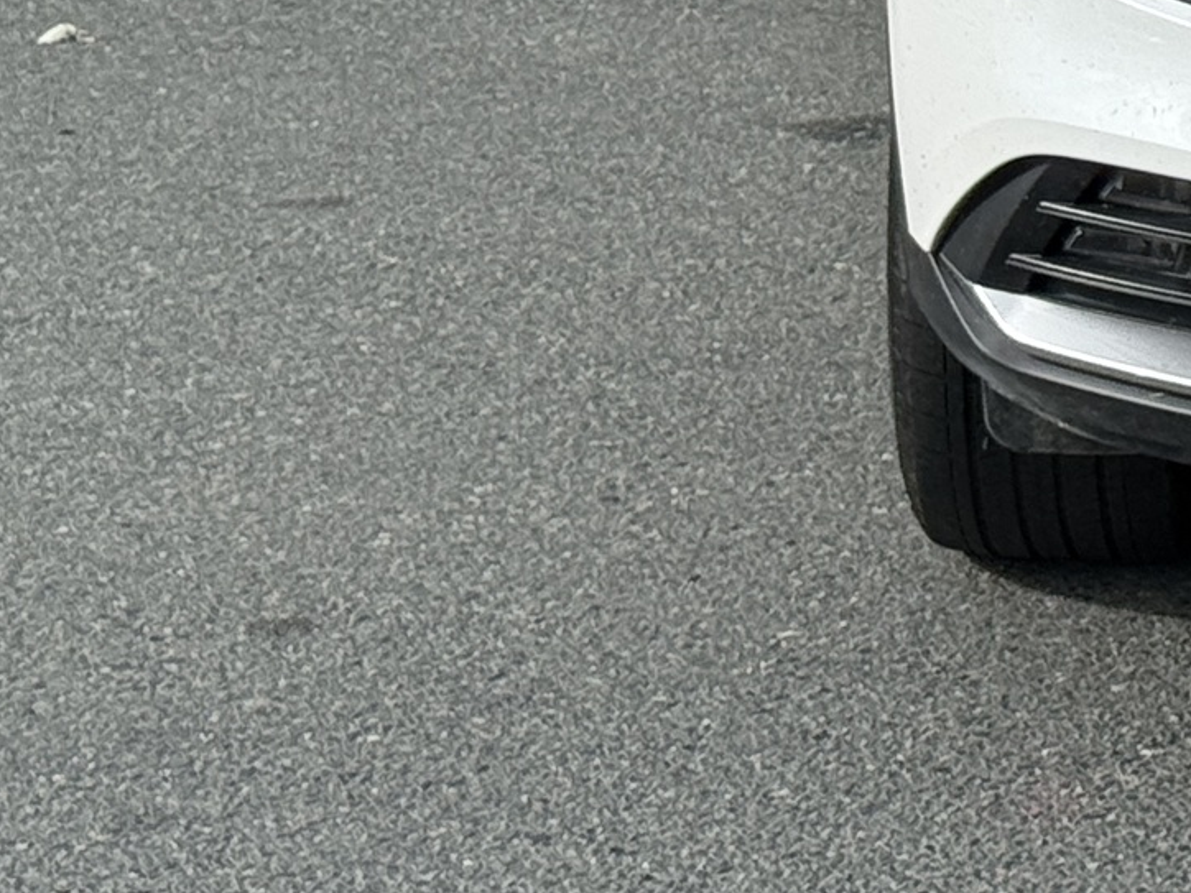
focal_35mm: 191
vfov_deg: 7.7
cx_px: 2061
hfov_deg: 9.9
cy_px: -363
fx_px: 6572
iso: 80
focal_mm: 6.76
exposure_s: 1/4878
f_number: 1.78
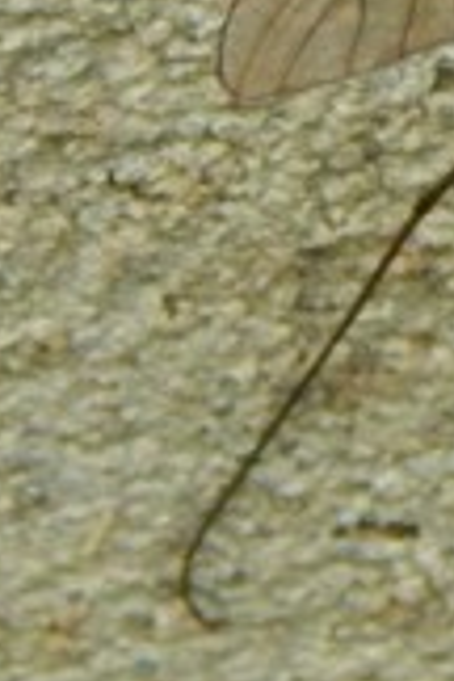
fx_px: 9647
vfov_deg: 4.0
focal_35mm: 510
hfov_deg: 2.7
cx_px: 986
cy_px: -525
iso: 400
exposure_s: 1/20
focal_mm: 16.6
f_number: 4.4
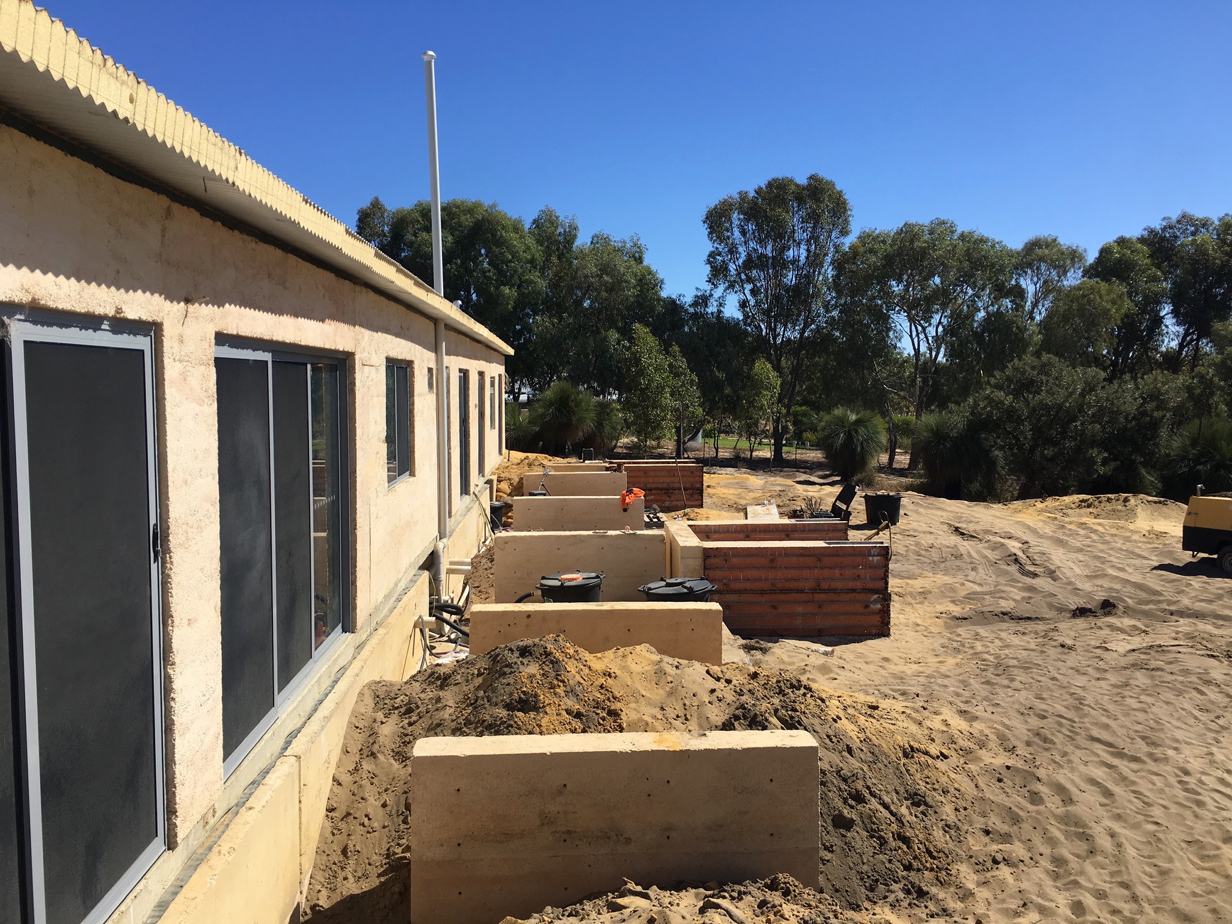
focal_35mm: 29
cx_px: 616
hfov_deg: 61.7
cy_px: 462
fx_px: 1032
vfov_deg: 48.2
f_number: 2.2
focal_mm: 4.15
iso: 25
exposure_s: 1/1972
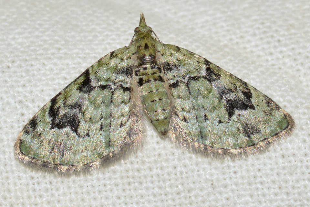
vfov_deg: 9.1
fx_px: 1292
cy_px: 104
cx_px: 155
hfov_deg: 13.7
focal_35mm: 150
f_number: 20
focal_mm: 100
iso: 100
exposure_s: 1/200
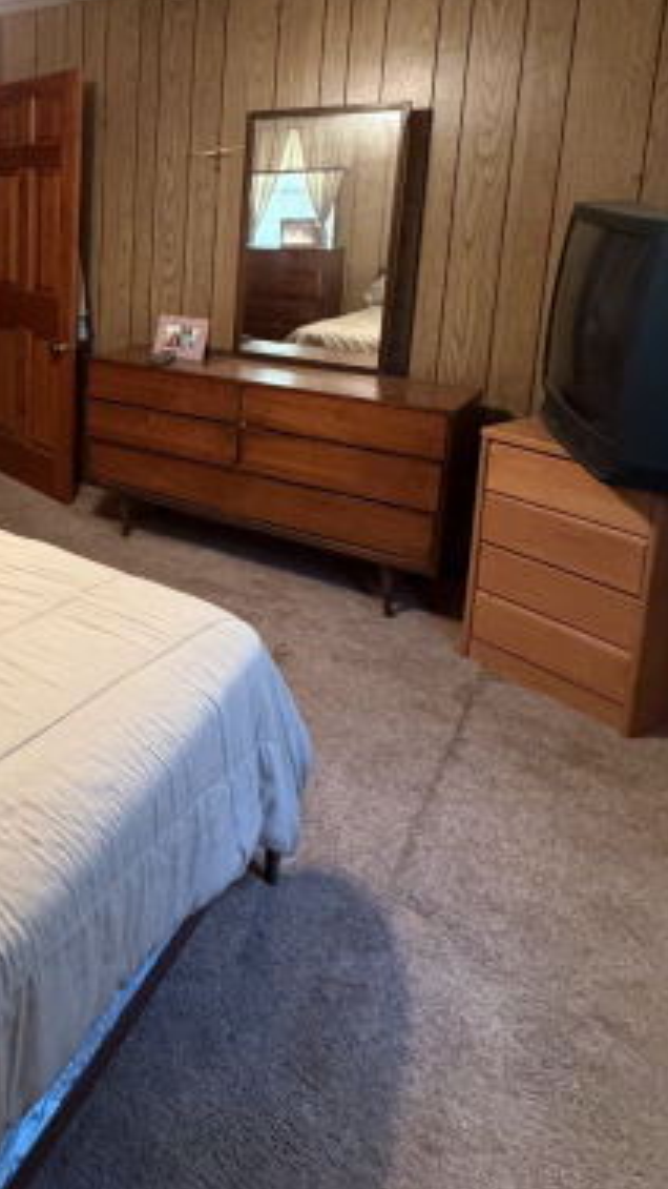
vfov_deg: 67.0
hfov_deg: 36.8
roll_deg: -0.8
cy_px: 352
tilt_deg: -9.6
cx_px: -50
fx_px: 850
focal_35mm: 27
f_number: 2.2
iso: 640
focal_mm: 2.22
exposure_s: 1/60
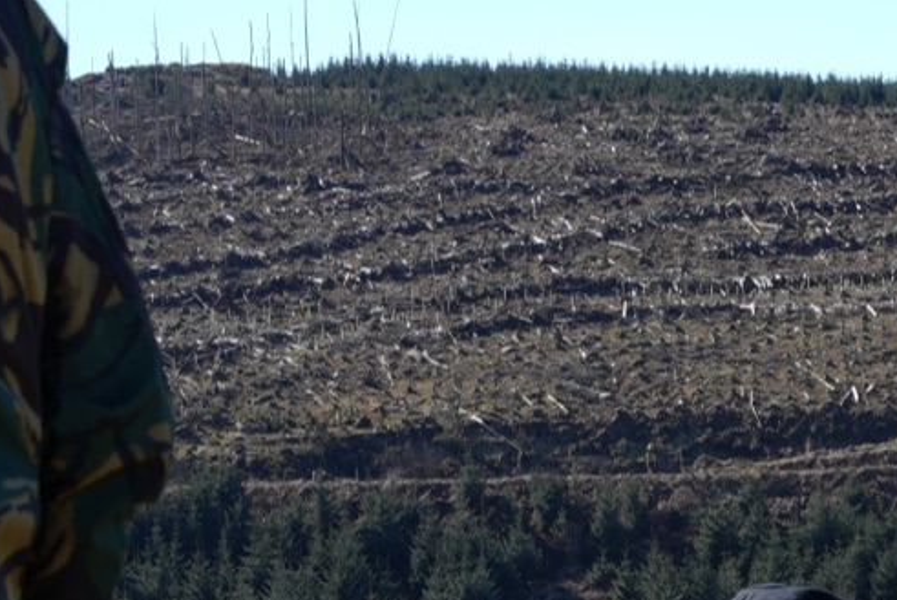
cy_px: 185
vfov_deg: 8.4
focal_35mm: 163
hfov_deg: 12.0
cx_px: 1352
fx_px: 4064
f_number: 10
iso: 50
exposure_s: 1/50
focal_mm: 50
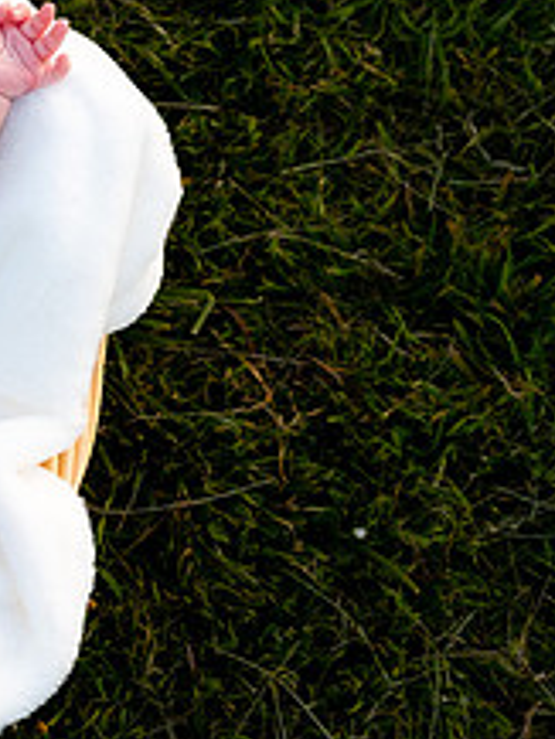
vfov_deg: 21.7
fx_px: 1922
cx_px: -330
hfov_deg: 15.0
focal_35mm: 90
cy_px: 230
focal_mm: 35
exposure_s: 1/250
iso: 800
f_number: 6.3
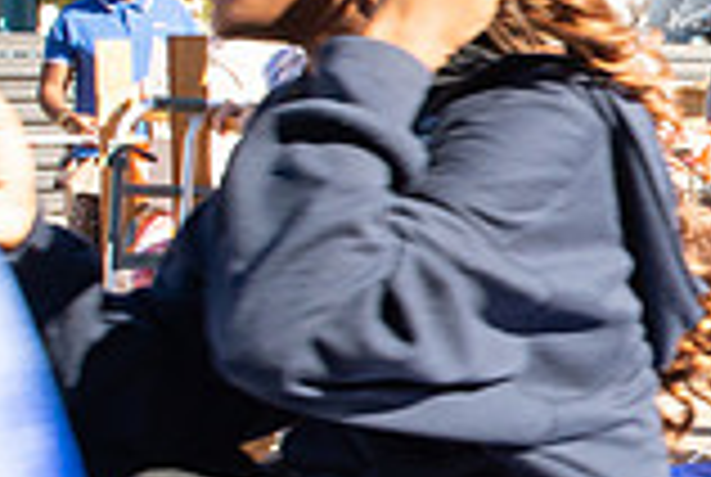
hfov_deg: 17.9
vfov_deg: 13.6
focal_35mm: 101
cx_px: 1087
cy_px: 274
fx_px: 1998
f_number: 16
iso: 800
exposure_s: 1/160
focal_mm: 24
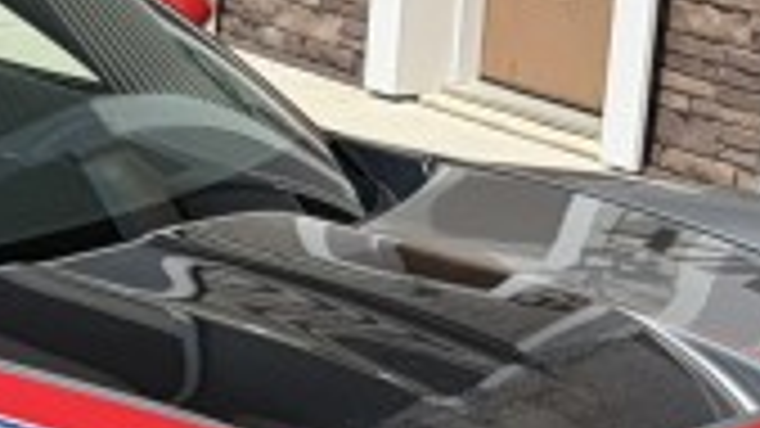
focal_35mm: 172
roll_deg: -1.4
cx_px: -126
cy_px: 815
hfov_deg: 12.3
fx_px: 3466
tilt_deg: -20.6
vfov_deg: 6.8
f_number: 1.6
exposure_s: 1/6993
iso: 64
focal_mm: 5.96
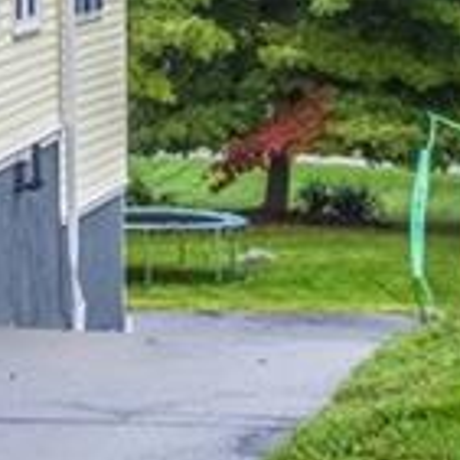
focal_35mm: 222
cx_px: -799
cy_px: -303
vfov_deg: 7.7
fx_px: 3338
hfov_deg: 7.2
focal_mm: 24
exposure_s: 1/80
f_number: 5.6
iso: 400
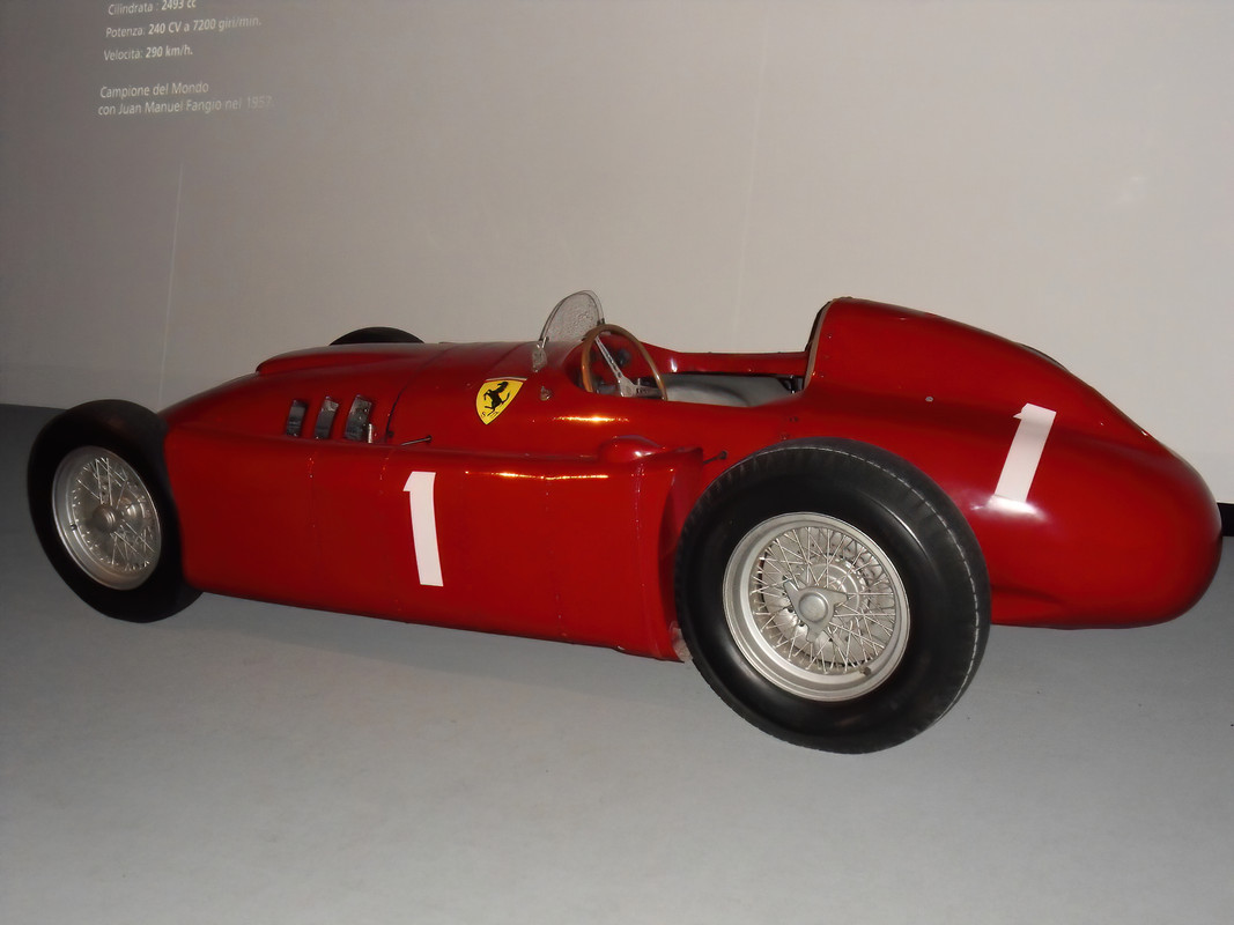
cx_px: 617
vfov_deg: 32.2
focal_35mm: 45
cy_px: 462
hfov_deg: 42.1
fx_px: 1604
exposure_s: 1/60
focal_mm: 7.9
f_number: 4.2
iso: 640
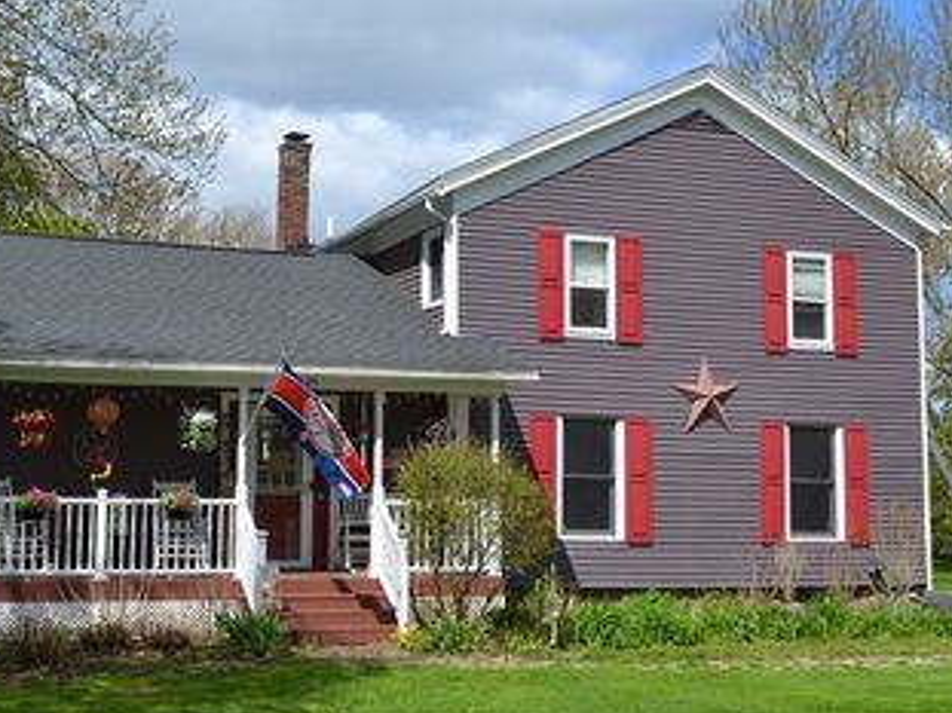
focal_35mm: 51
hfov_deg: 37.2
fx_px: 1402
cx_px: 331
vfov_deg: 28.5
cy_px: 332
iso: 100
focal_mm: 22
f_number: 8
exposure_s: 1/250
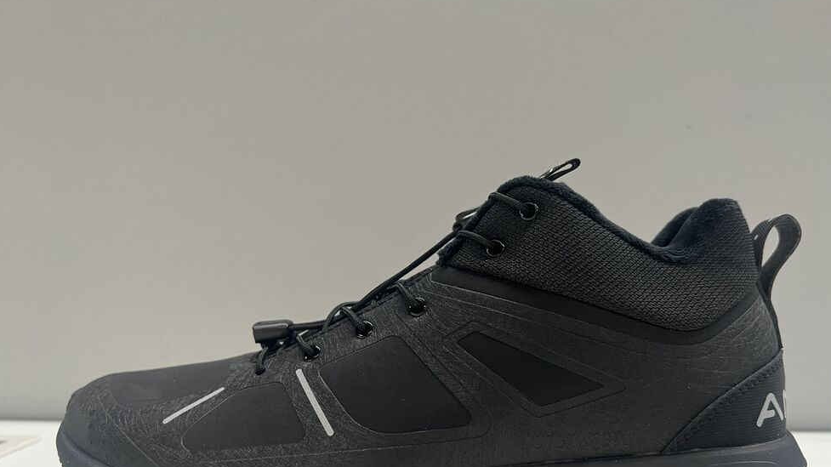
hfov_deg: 66.1
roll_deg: -0.5
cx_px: 422
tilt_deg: -2.4
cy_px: 307
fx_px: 639
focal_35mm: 29
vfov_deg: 39.7
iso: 250
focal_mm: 5.7
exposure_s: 1/60
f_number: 1.5
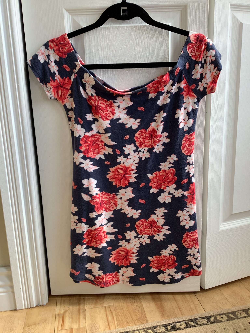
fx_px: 299
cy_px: 166
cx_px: 125
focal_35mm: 31
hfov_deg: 45.4
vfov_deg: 58.4
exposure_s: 1/120
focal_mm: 3.3
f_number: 2.4
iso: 50
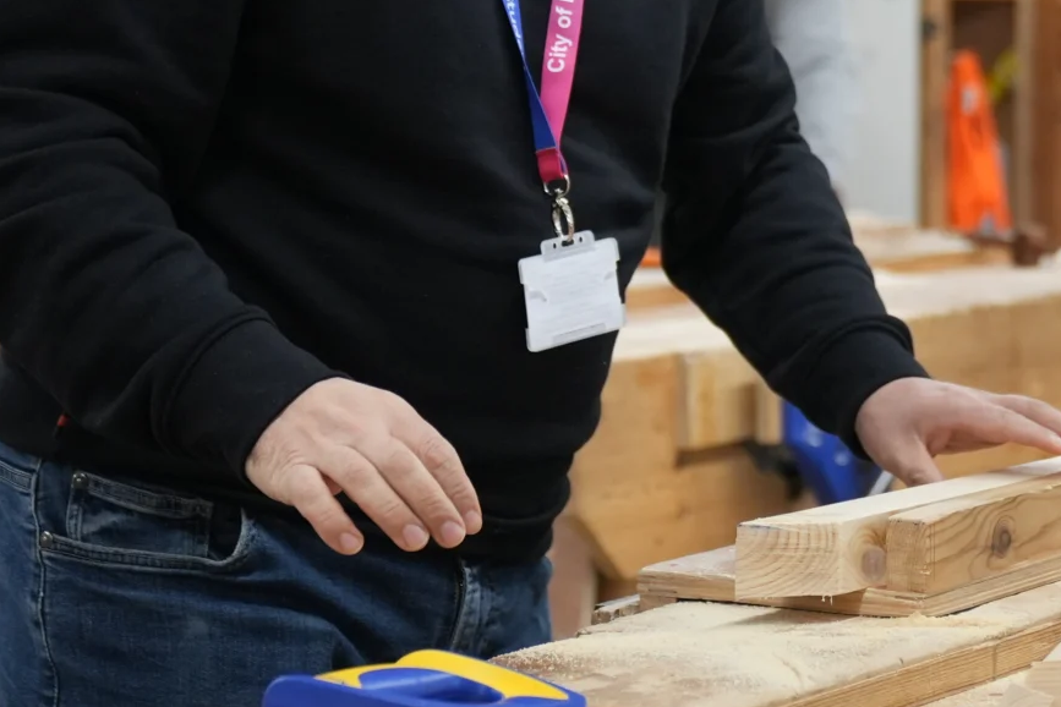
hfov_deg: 16.5
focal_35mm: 121
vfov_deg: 11.3
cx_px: 1114
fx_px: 3566
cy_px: 143
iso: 1600
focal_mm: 41
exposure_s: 1/250
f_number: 2.8
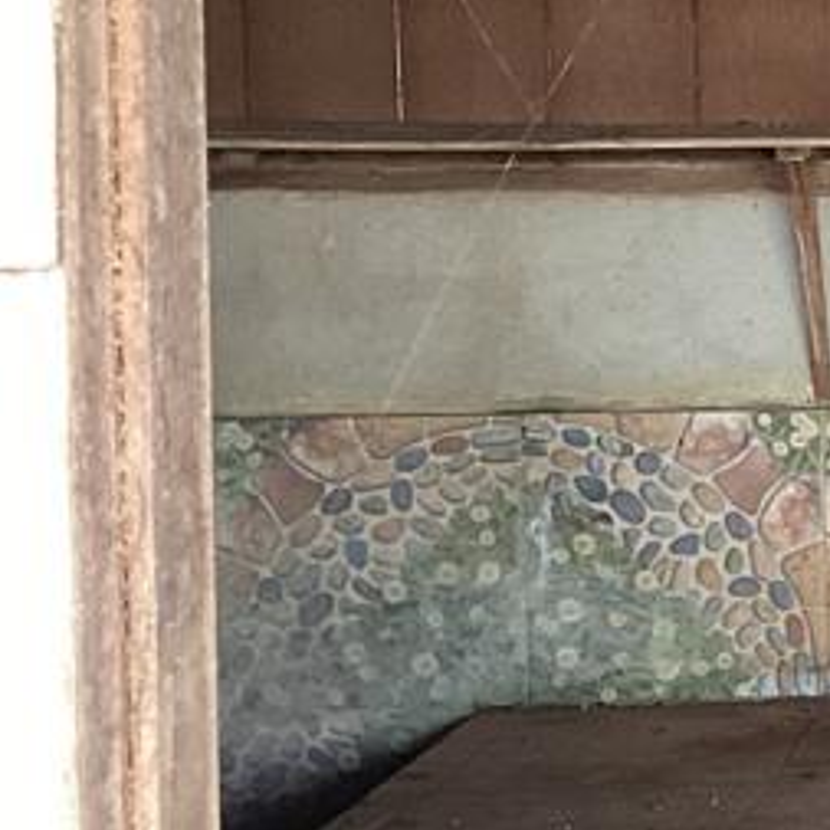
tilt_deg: -3.1
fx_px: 3364
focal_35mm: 124
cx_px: 1537
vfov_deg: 14.1
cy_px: 358
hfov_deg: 12.7
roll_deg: +1.5
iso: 125
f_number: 2.4
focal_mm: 3.3
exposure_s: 1/60
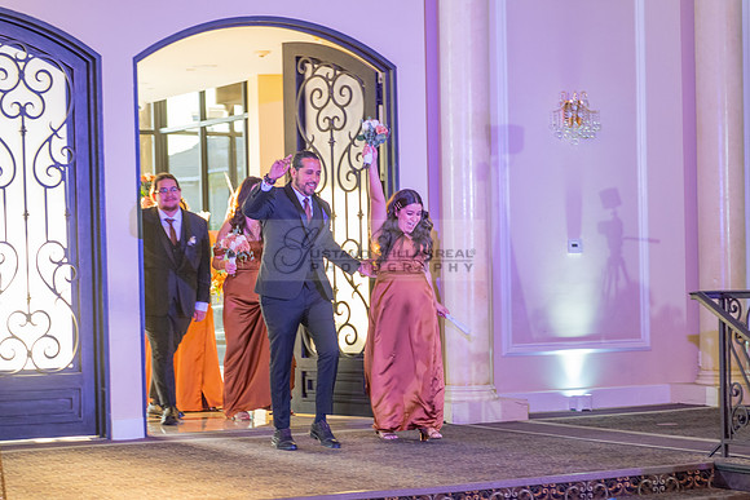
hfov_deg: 21.1
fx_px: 2014
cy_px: 345
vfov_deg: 14.1
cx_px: 375
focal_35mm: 97
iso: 800
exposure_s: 1/80
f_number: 4
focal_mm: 70
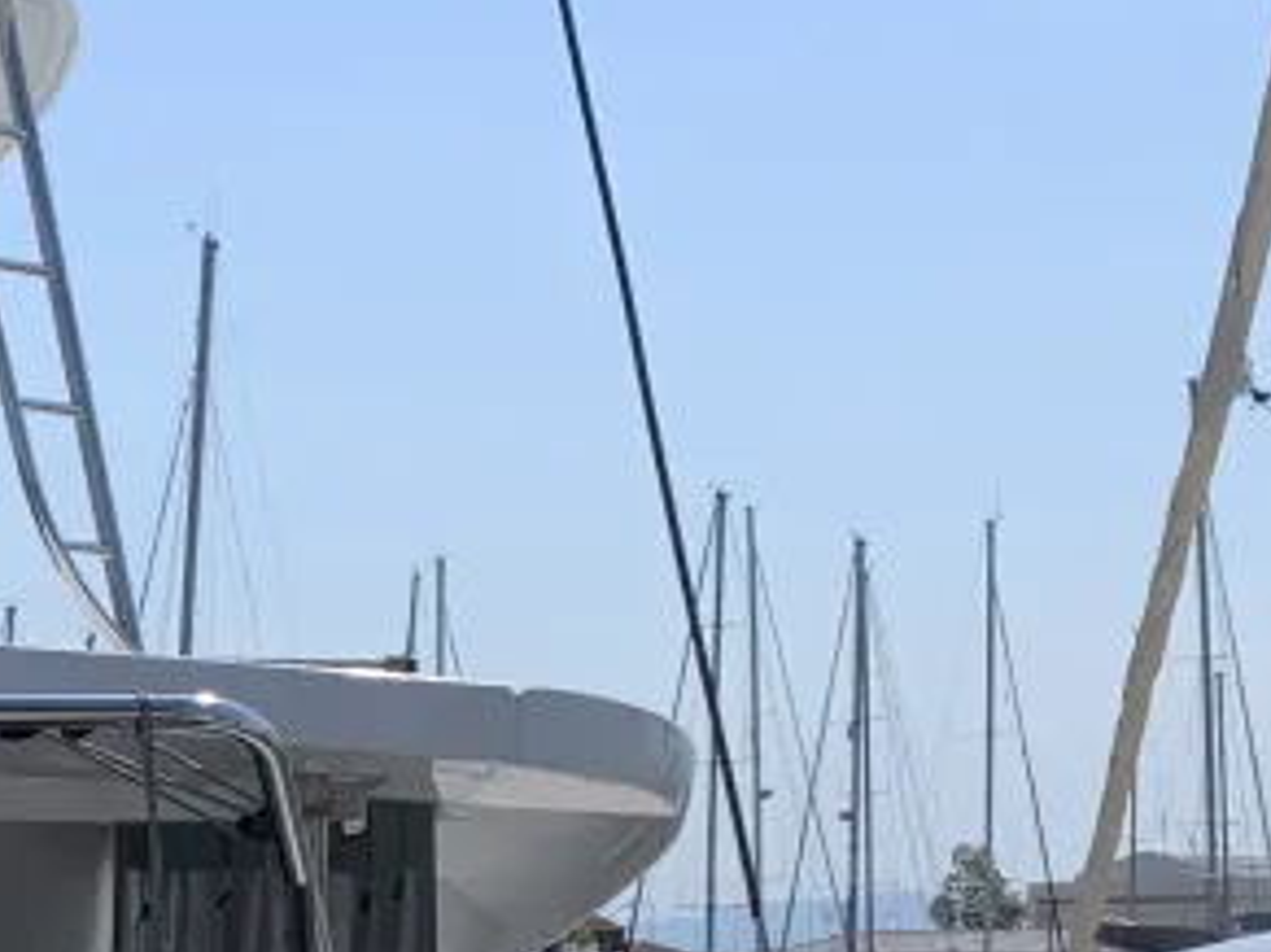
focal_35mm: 125
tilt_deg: -2.9
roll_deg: +0.0
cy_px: 1197
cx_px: -655
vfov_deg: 11.6
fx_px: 4588
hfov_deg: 14.6
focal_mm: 4.25
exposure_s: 1/4464
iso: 25
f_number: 1.8
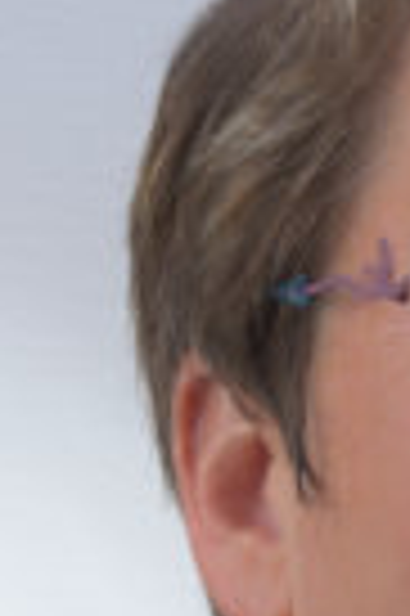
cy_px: 643
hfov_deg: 3.8
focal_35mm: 362
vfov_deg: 5.7
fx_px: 6199
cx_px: 595
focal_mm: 66
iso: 100
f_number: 8
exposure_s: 1/160
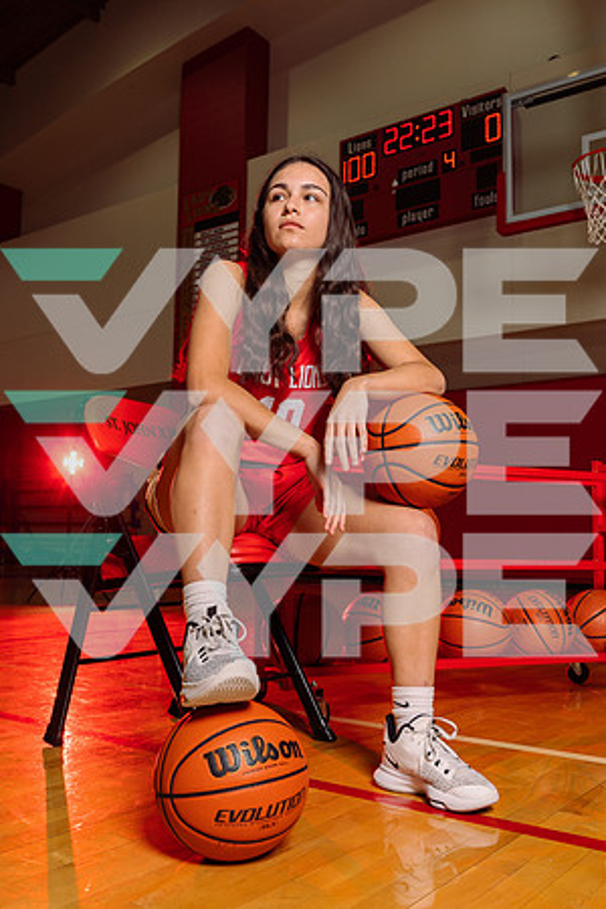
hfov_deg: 37.9
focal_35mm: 35
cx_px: 303
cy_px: 454
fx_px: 884
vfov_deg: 54.4
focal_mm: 35
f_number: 7.1
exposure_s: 1/250
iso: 320
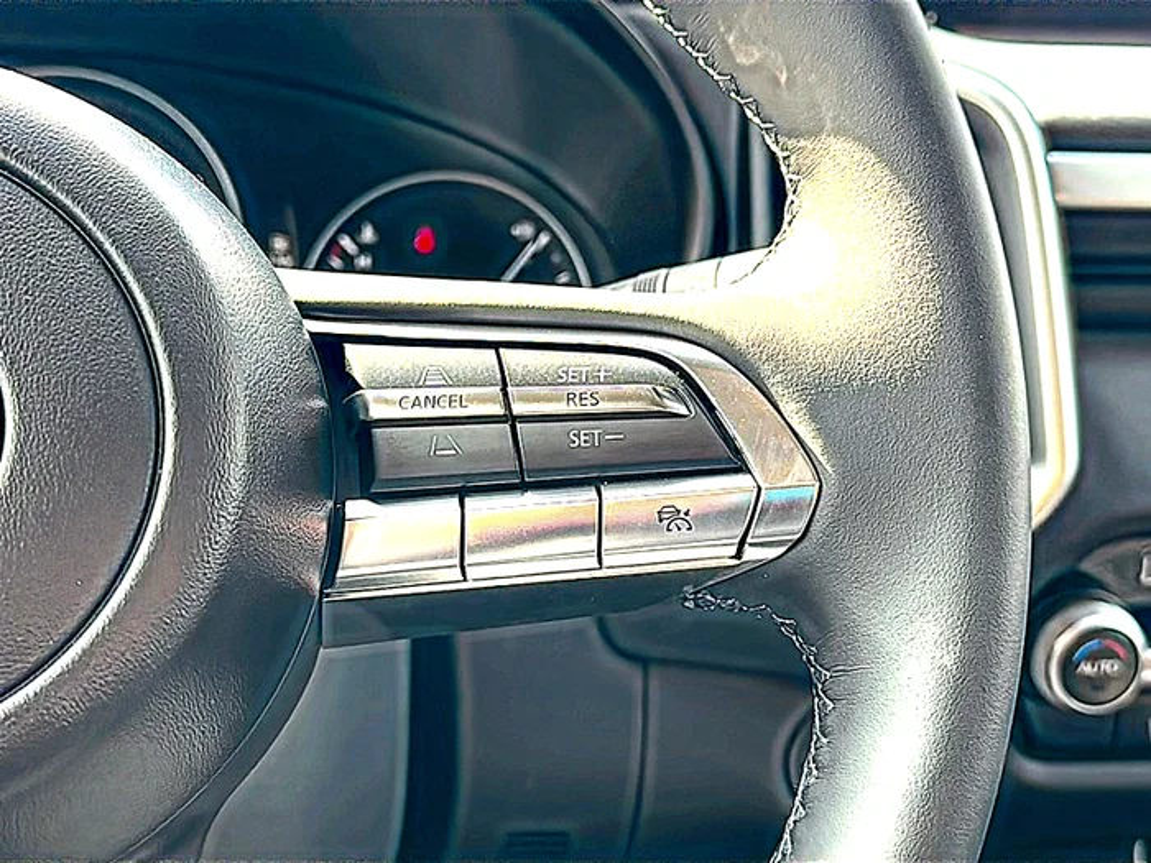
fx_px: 1496
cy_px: 432
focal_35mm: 45
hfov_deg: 42.1
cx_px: 576
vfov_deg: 32.2
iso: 100
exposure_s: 1/282
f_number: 1.78
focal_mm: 6.86
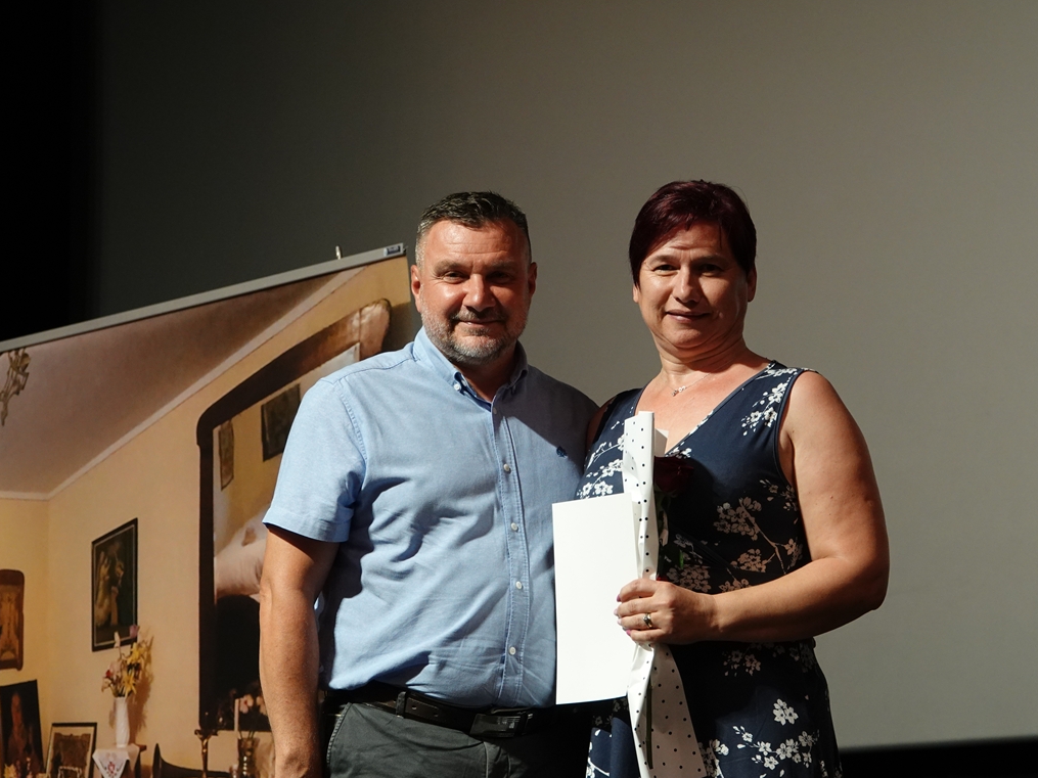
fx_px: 4288
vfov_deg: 10.4
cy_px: 390
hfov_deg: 13.8
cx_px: 571
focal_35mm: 143
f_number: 4
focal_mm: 47.94
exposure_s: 1/60
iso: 800
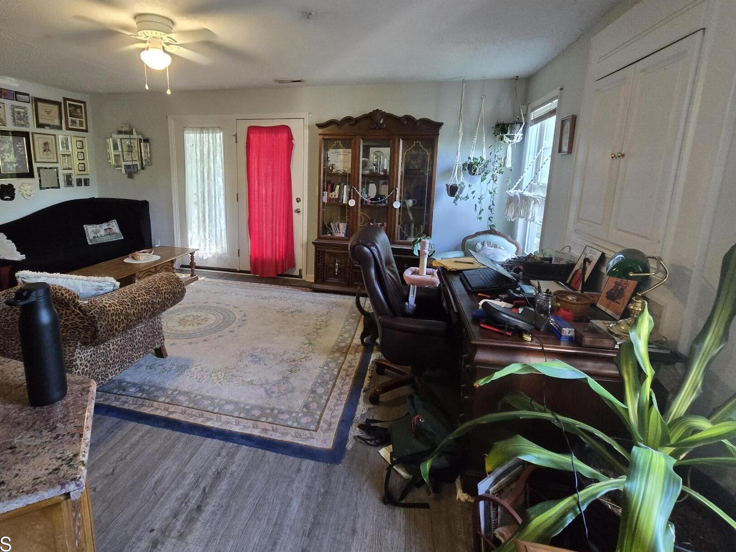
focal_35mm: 16
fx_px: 340
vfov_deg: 77.6
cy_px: 236
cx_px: 319
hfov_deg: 93.9
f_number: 2.2
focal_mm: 2.2
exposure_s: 1/60
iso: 800
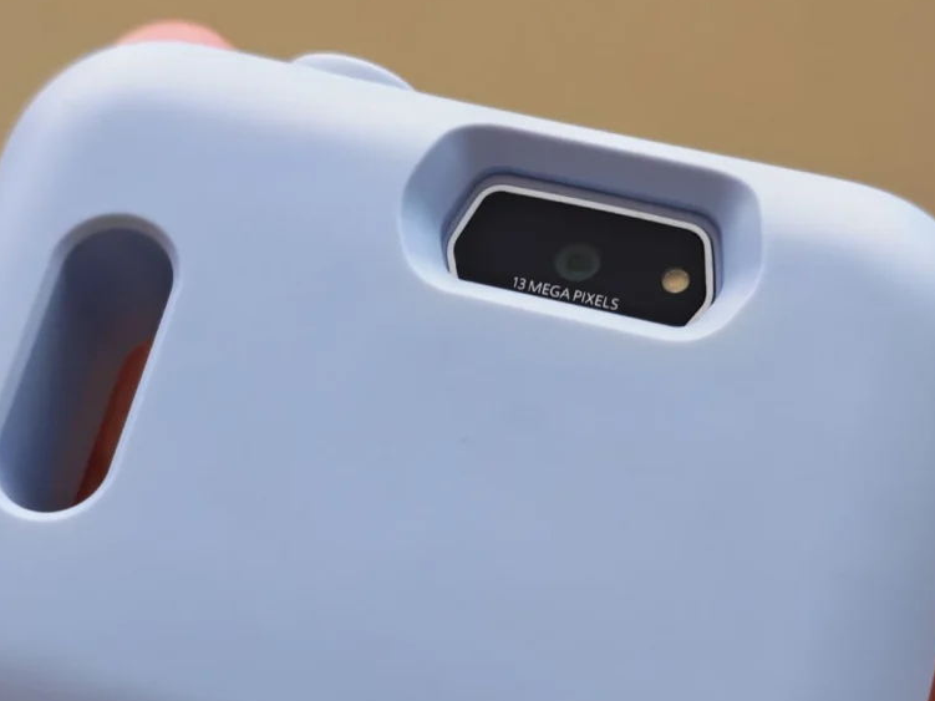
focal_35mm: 76
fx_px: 2052
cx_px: 471
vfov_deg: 19.3
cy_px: 502
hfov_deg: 25.7
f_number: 1.6
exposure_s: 1/60
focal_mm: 5.4
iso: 125
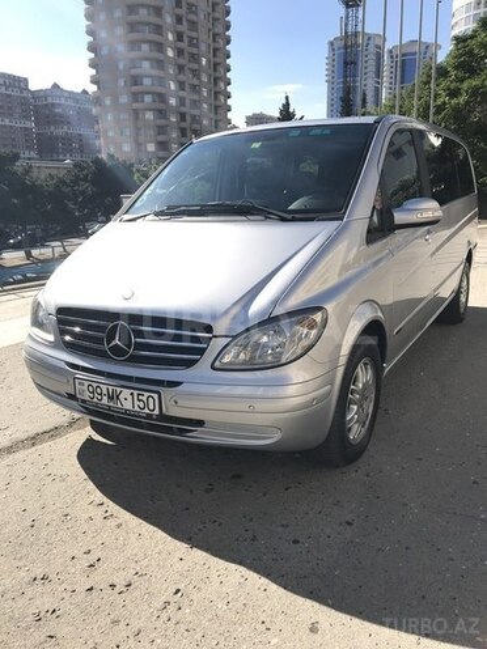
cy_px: 324
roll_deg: +1.2
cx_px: 244
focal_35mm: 28
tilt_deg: -12.8
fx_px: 525
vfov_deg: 63.4
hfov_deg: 49.7
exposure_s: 1/1880
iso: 20
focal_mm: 3.99
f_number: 1.8
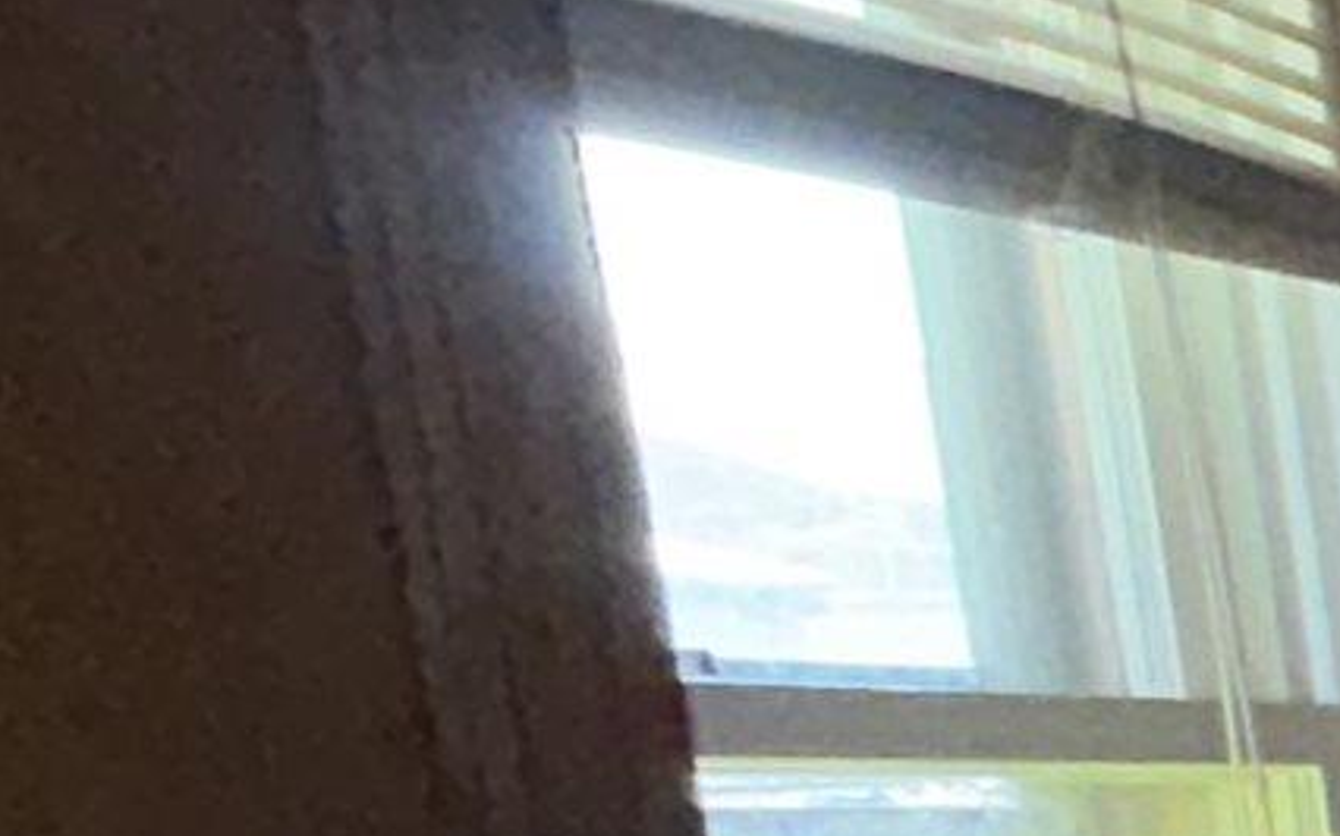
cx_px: 4674
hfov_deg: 9.6
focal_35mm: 107
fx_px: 3907
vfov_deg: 11.3
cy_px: 1534
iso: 64
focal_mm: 2.22
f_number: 2.2
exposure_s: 1/60
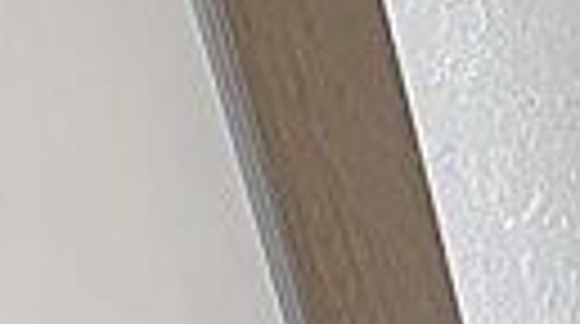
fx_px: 2164
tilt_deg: -33.0
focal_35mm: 141
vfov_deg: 7.6
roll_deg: +2.7
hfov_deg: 12.7
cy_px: 950
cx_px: 1263
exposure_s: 1/100
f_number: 1.8
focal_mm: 4.25
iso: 40
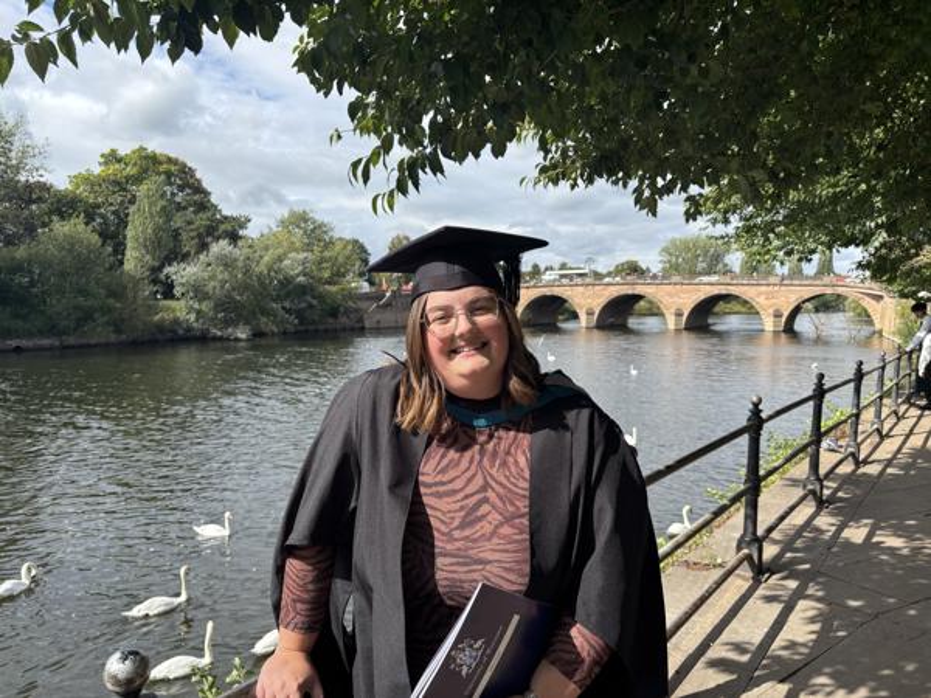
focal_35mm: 26
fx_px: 699
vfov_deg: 53.1
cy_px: 349
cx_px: 466
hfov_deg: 67.3
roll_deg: -0.2
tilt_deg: -4.4
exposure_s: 1/2342
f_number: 1.6
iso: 50
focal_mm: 5.96
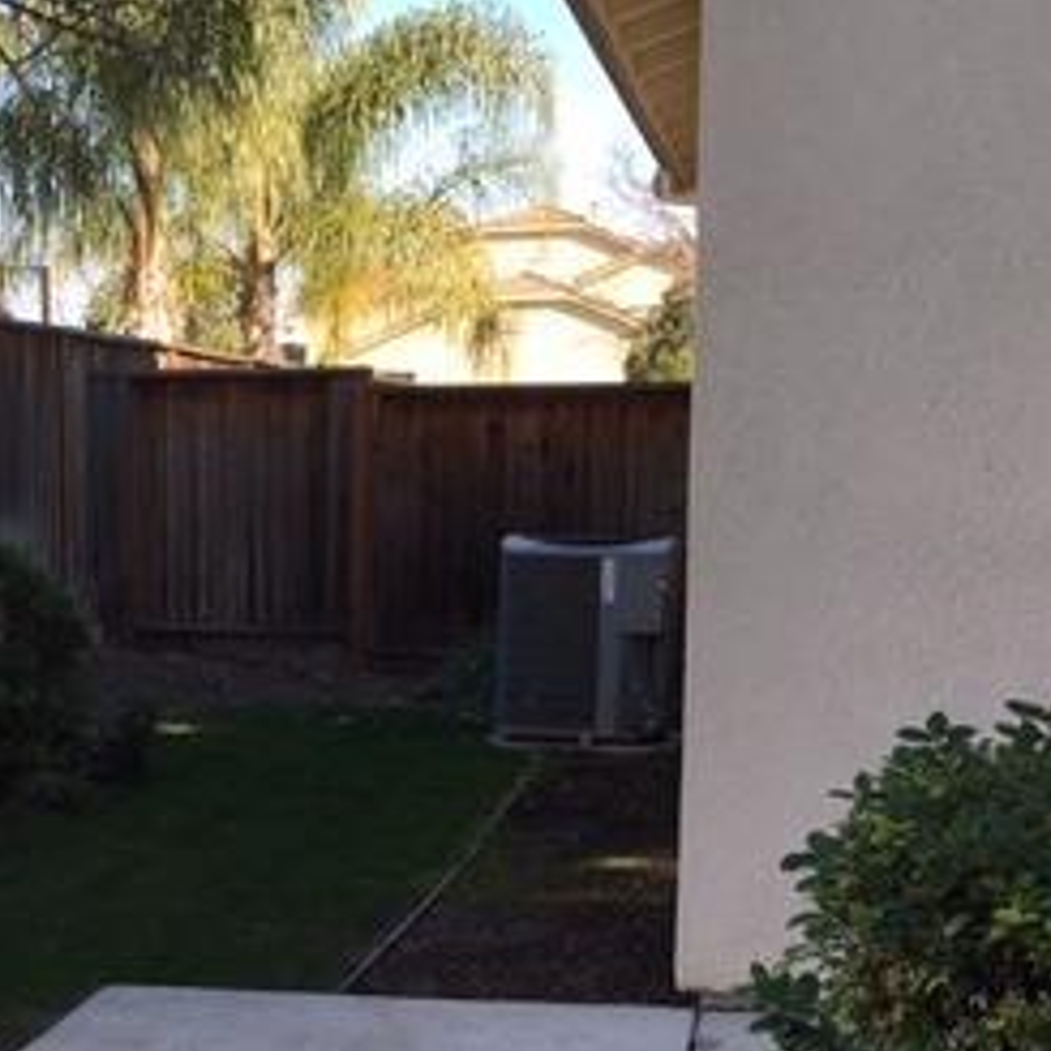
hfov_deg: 24.9
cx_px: 99
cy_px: 746
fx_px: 2301
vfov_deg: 25.5
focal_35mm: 67
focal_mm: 4.15
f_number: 2.2
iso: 25
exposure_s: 1/409
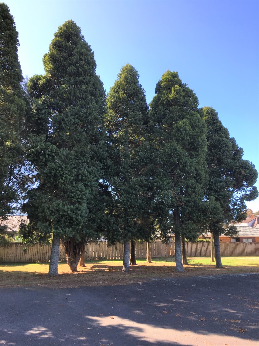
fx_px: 289
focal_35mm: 29
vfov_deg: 61.7
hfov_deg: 48.2
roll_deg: -1.3
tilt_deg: +12.7
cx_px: 130
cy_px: 173
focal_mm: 4.15
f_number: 2.2
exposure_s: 1/394
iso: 25
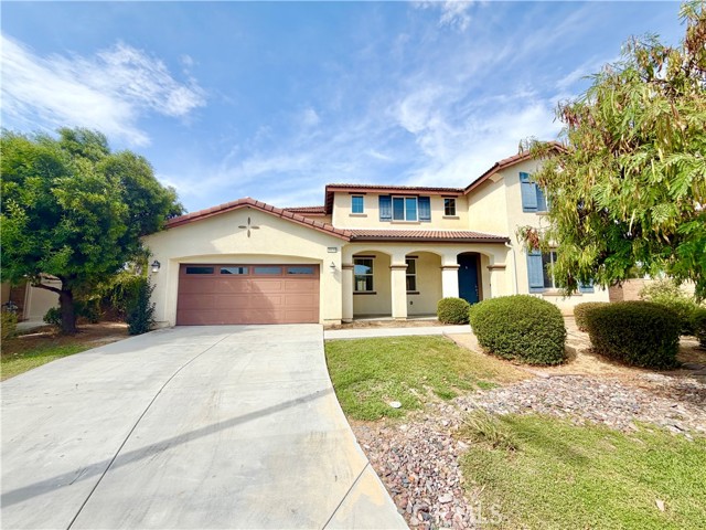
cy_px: 265
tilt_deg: +6.2
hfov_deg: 102.1
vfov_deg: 85.7
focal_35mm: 14
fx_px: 286
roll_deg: +0.2
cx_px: 353
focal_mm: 2.22
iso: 20
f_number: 2.2
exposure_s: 1/928
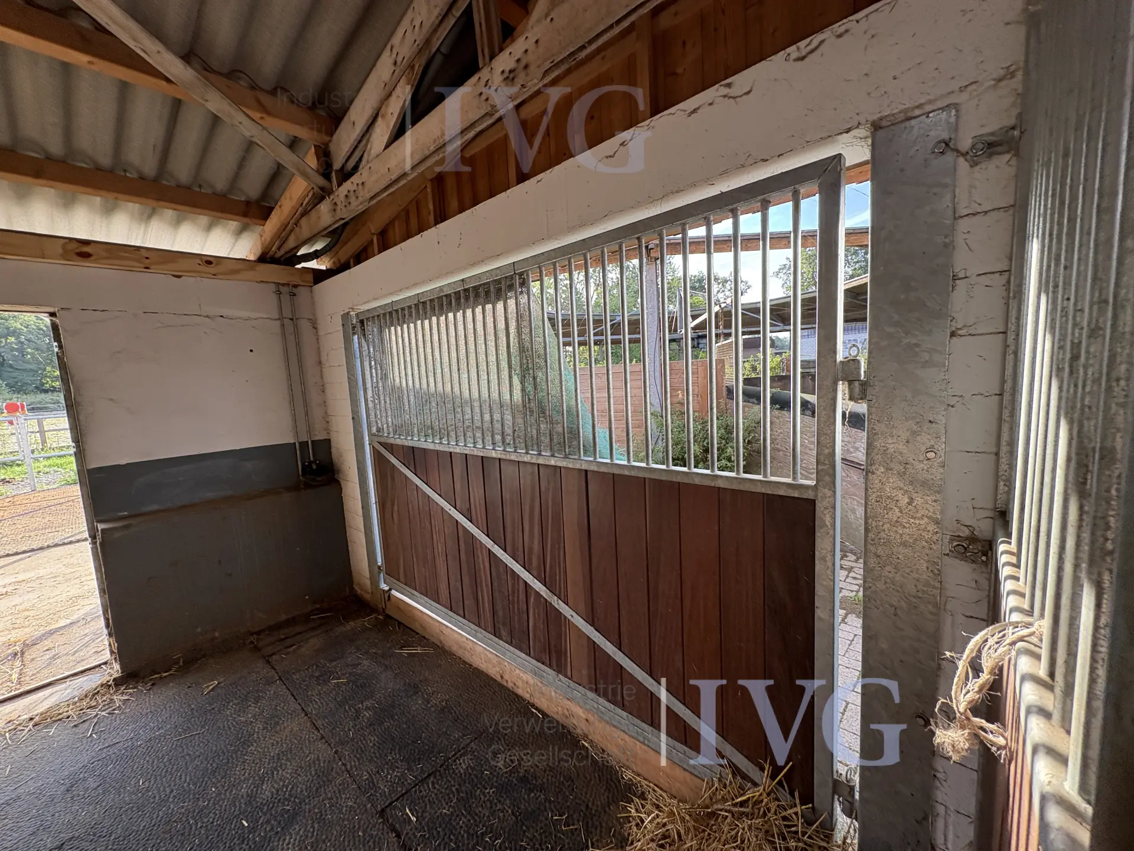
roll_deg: +3.1
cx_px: 567
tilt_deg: -6.5
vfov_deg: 85.7
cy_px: 426
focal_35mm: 14
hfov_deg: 102.1
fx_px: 459
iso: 64
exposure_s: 1/140
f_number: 2.2
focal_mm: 2.22
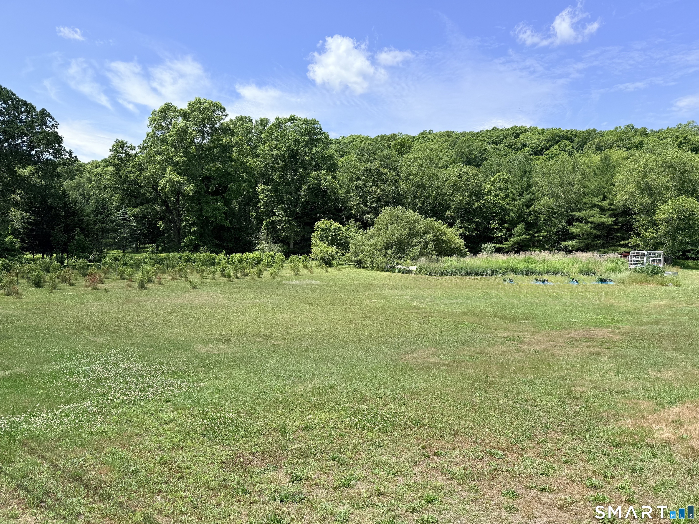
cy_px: 262
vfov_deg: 56.8
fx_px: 485
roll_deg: +0.2
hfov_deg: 71.6
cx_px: 350
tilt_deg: -3.4
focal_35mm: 24
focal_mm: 6.76
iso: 80
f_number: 1.78
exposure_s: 1/3279
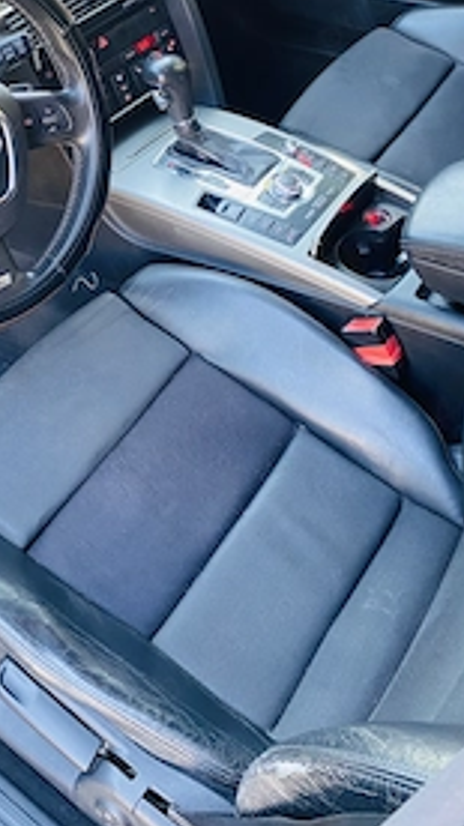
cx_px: 96
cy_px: 257
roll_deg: +7.8
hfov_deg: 28.4
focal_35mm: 41
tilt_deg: -37.5
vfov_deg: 48.4
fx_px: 898
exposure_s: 1/60
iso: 125
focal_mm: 4.25
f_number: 1.8
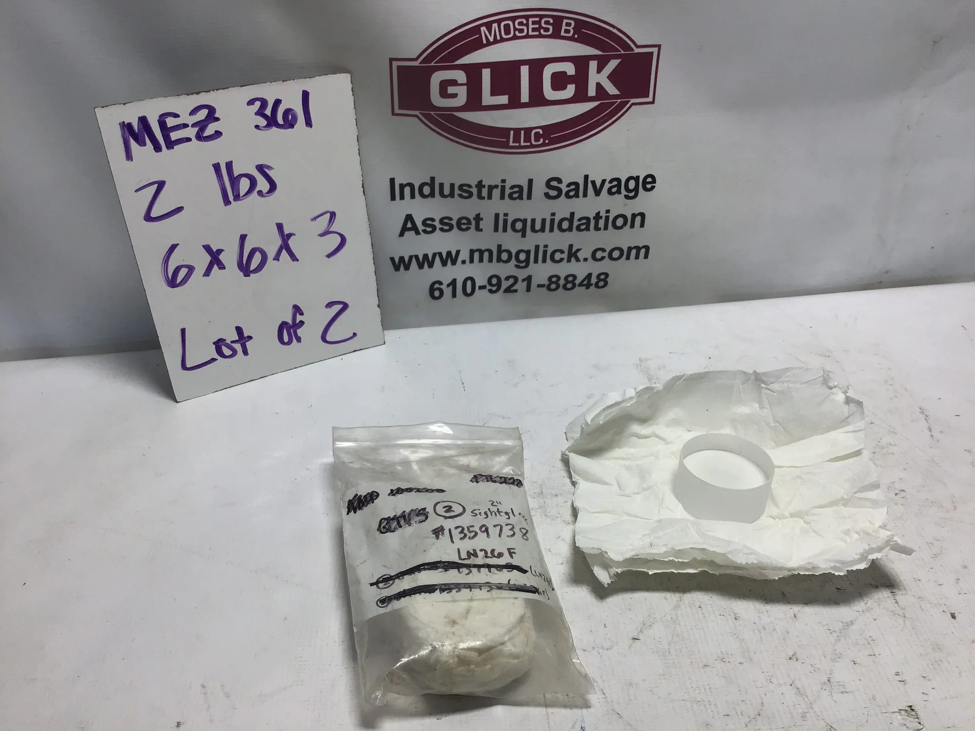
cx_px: 488
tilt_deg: -34.1
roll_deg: -0.8
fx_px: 873
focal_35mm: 31
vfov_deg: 45.4
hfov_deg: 58.4
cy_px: 366
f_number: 2.4
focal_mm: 3.3
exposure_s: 1/306
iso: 25
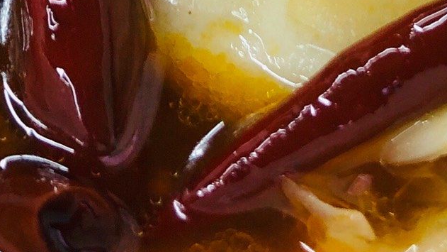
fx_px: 1565
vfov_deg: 8.4
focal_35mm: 132
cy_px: -349
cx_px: 191
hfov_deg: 16.3
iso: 32
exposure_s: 1/33
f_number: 1.8
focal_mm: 3.99
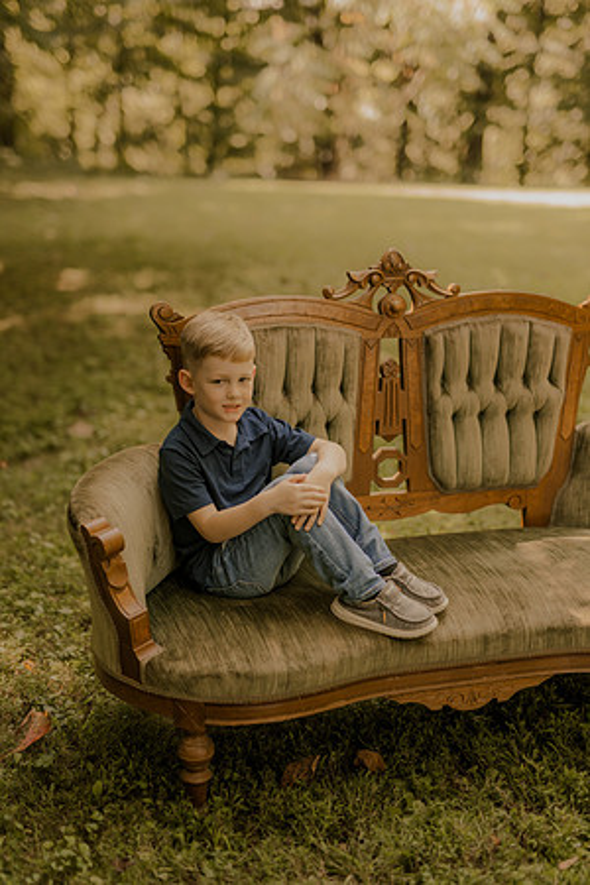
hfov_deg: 27.0
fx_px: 1229
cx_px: 295
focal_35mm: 50
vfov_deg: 39.6
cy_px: 442
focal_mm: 50
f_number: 1.6
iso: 400
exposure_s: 1/640
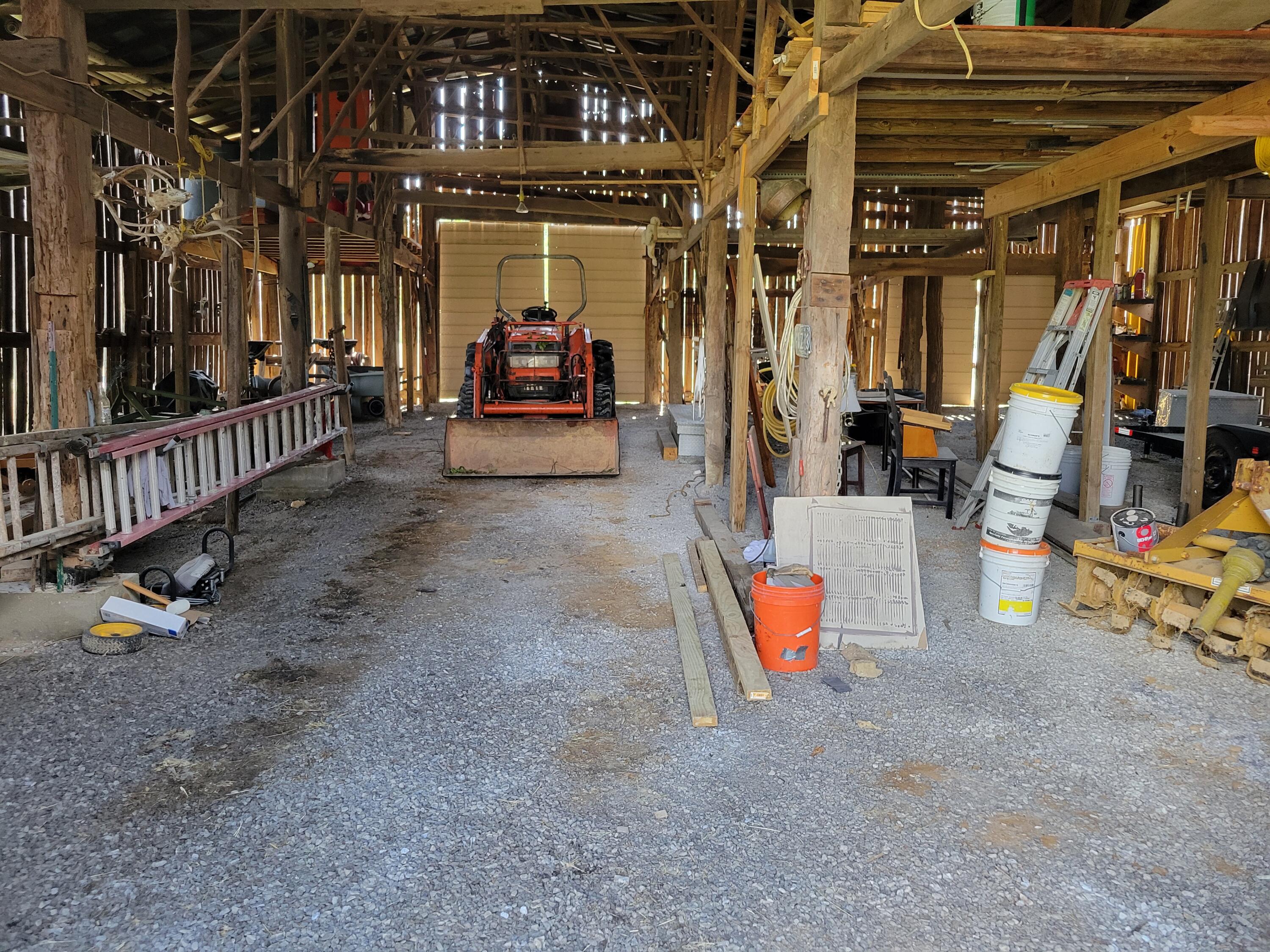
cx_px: 635
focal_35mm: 26
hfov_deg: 67.3
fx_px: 954
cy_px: 476
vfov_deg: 53.1
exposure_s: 1/120
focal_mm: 5.4
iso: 250
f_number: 1.8
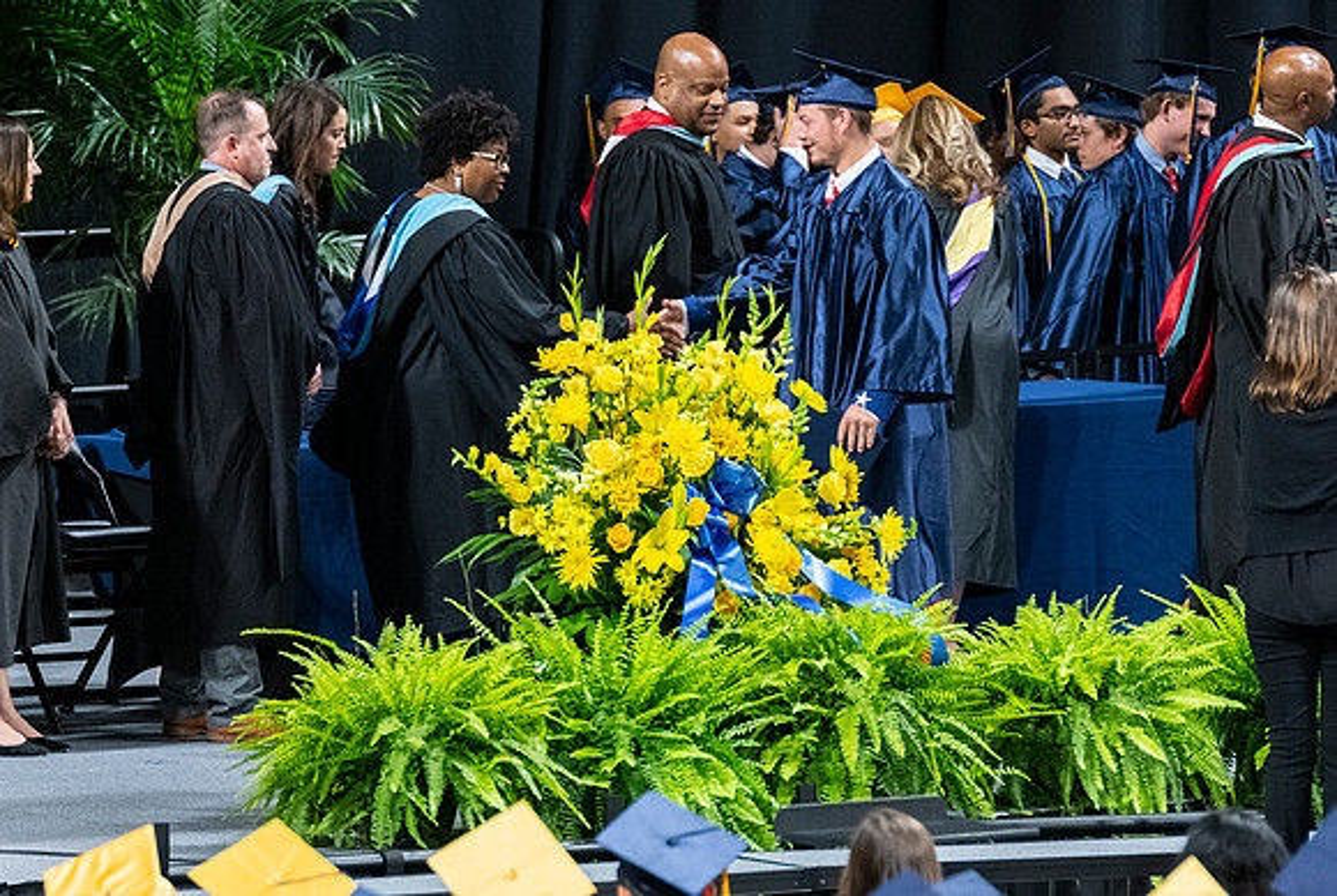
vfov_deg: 3.4
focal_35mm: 404
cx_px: 857
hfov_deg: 5.1
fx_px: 15029
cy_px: 451
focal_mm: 200
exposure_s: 1/200
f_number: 4
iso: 2000
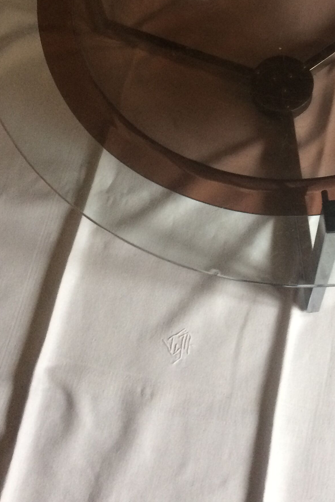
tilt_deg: -61.0
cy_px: 37
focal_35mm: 56
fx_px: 782
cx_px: 292
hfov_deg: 23.6
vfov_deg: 33.5
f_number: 2.2
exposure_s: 1/33
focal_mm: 4.15
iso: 200
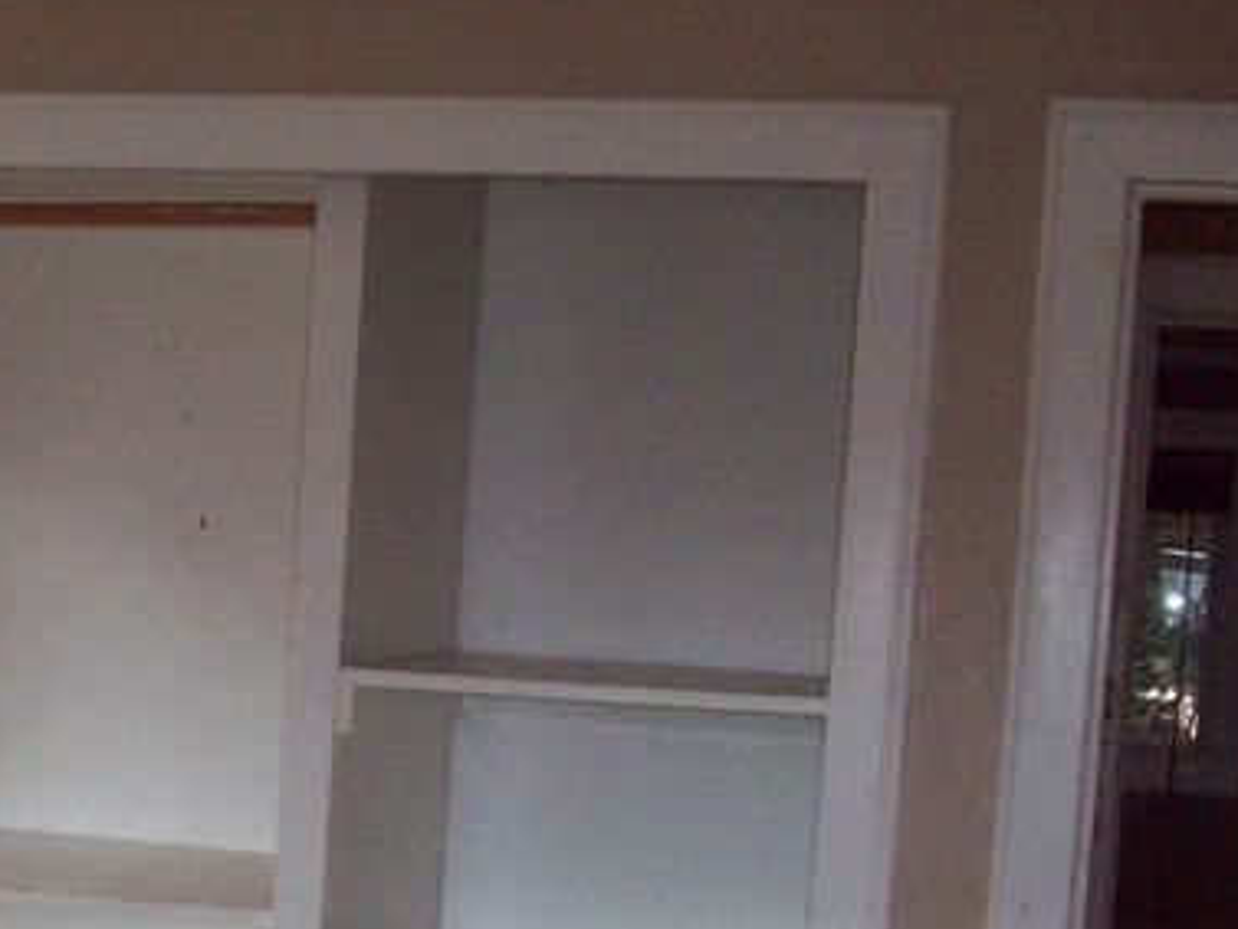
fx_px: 3005
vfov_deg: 17.3
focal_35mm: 84
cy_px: 880
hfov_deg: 22.5
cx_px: 56
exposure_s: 1/246
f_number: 2.8
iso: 200
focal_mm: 6.2
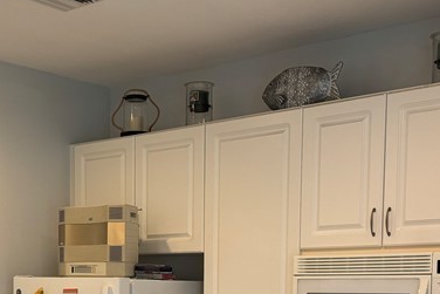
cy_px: 330
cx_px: 167
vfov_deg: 19.2
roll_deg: -0.4
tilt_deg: -3.3
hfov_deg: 29.5
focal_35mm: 68
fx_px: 831
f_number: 1.78
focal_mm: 6.76
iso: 160
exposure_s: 1/120
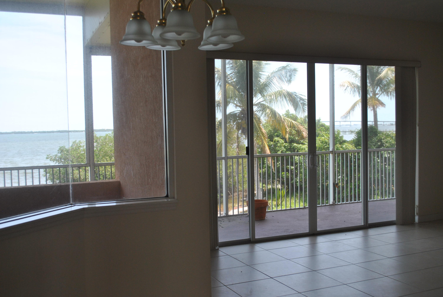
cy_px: 148
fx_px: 480
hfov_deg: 49.5
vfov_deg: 34.3
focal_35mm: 39
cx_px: 222
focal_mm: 26
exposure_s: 1/100
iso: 200
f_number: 5
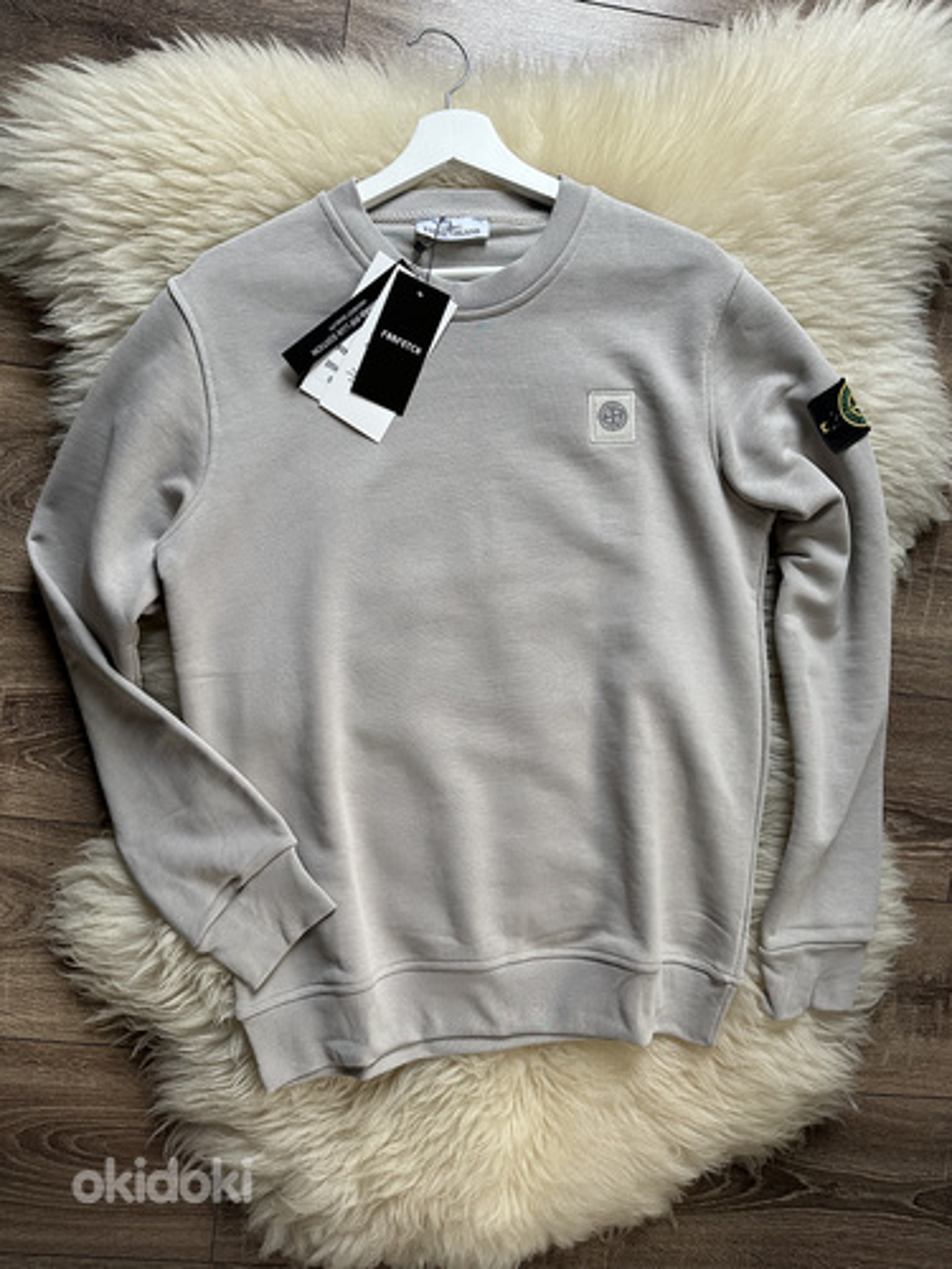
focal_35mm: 24
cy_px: 634
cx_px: 476
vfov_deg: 71.6
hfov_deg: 56.8
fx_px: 880
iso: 250
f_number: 1.78
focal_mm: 6.86
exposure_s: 1/104
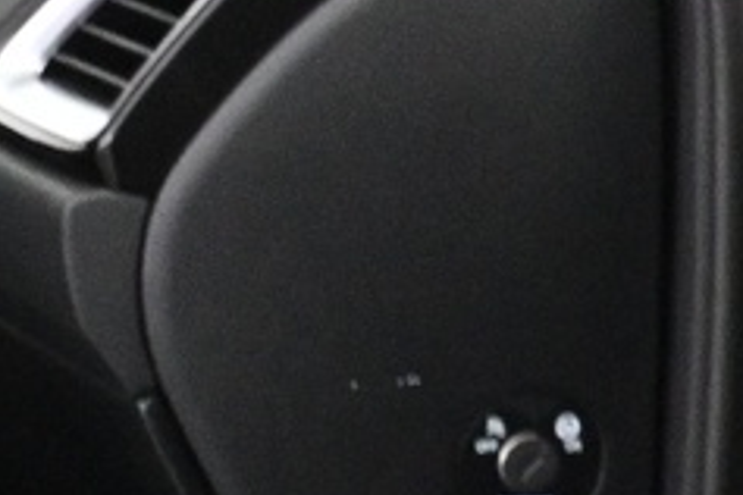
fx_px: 3385
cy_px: -9
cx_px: -825
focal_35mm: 164
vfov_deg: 8.3
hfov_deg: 11.2
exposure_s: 1/60
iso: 4000
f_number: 3.5
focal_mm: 16
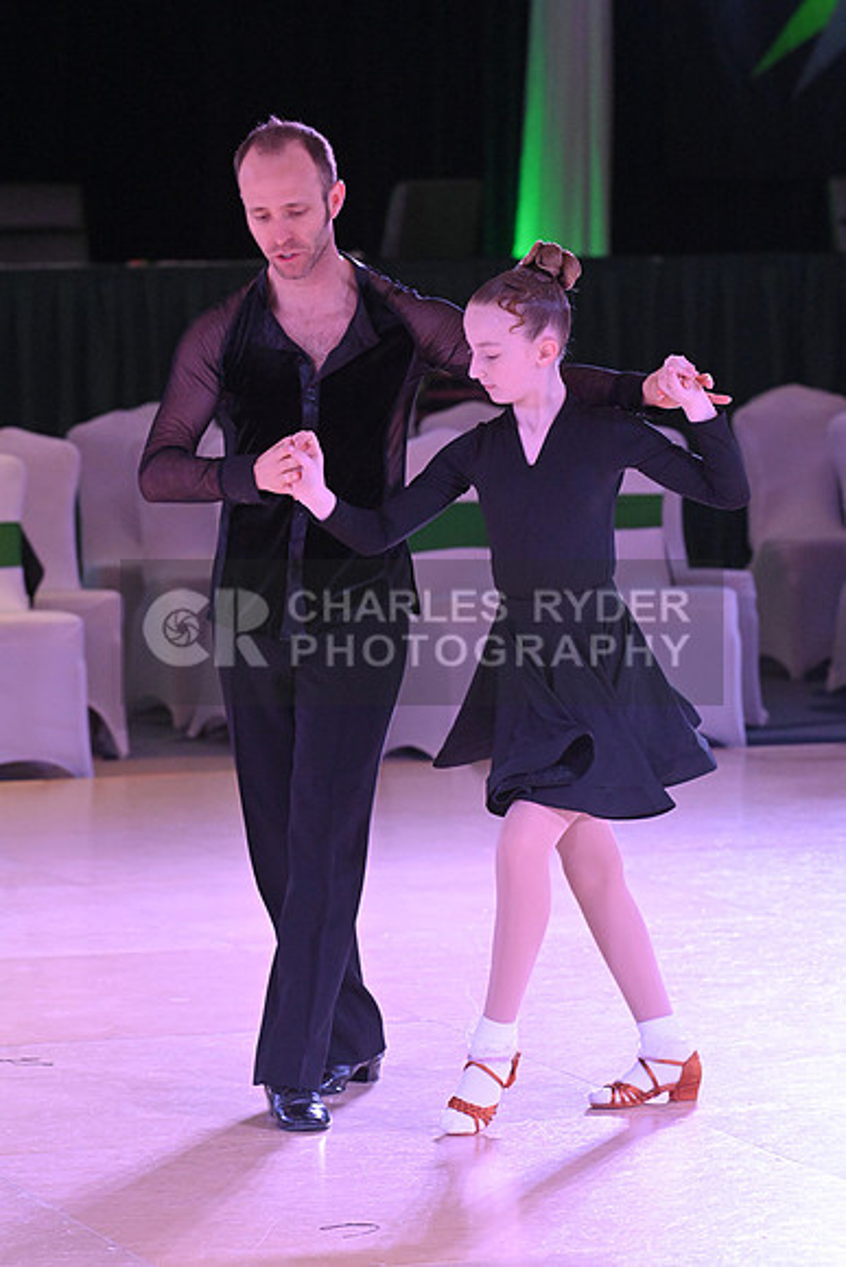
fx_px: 5636
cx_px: 423
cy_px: 634
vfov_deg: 12.8
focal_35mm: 160
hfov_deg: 8.6
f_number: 7.1
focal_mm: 160
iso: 5000
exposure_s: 1/400
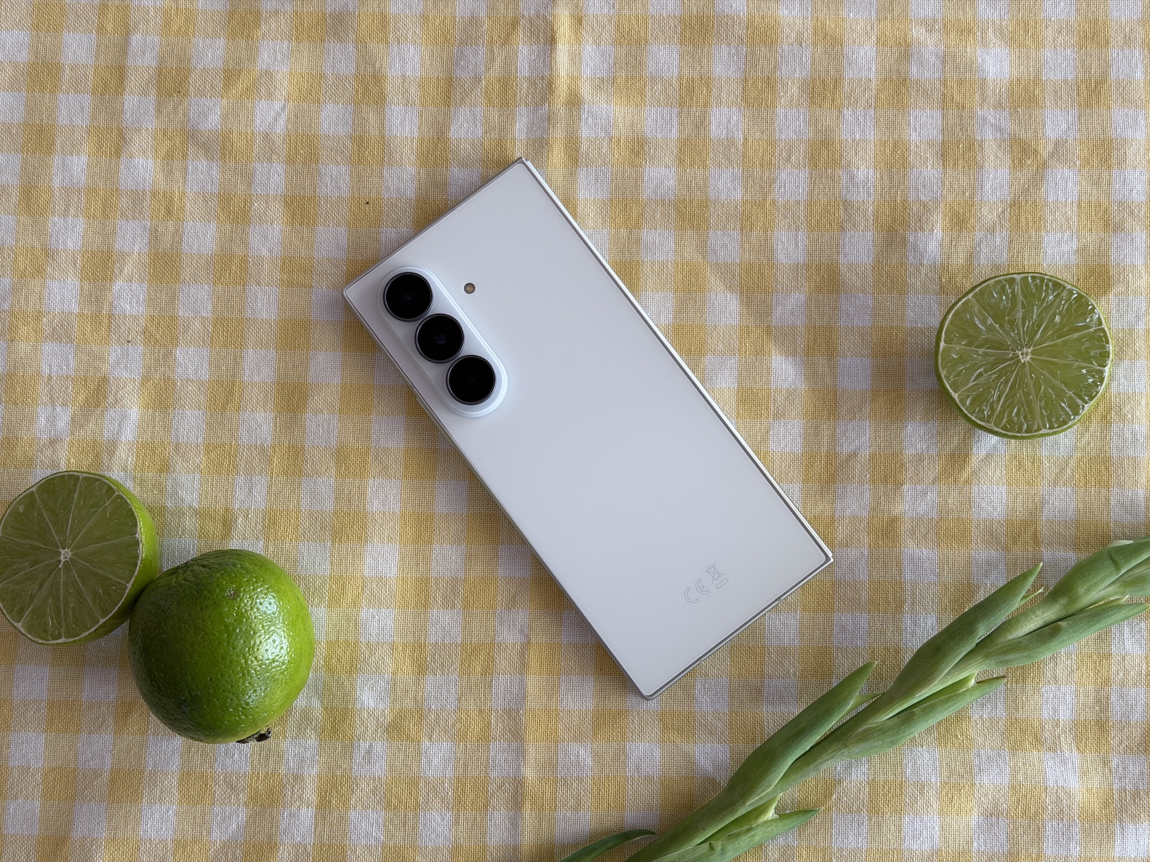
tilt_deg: -83.2
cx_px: 575
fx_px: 1595
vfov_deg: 30.3
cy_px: 431
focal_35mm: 48
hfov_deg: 39.7
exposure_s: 1/121
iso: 80
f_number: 1.78
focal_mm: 6.76
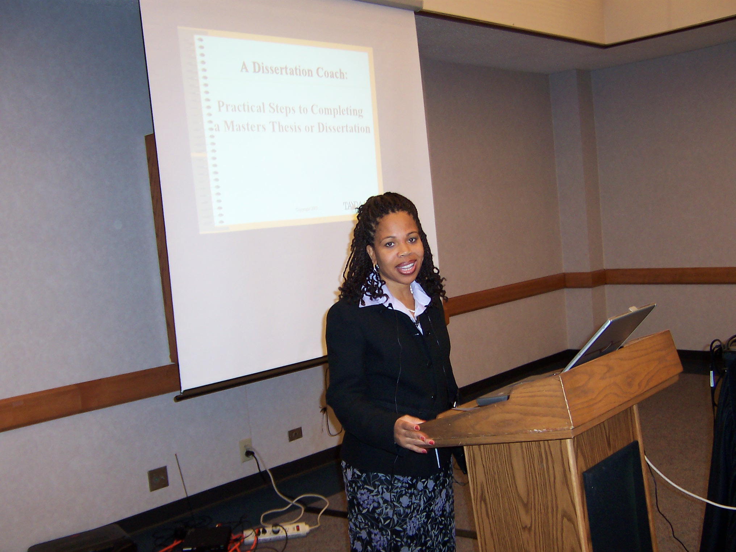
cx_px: 368
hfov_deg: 51.4
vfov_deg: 39.7
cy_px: 276
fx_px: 765
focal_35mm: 36
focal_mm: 5.6
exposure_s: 1/60
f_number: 2.8
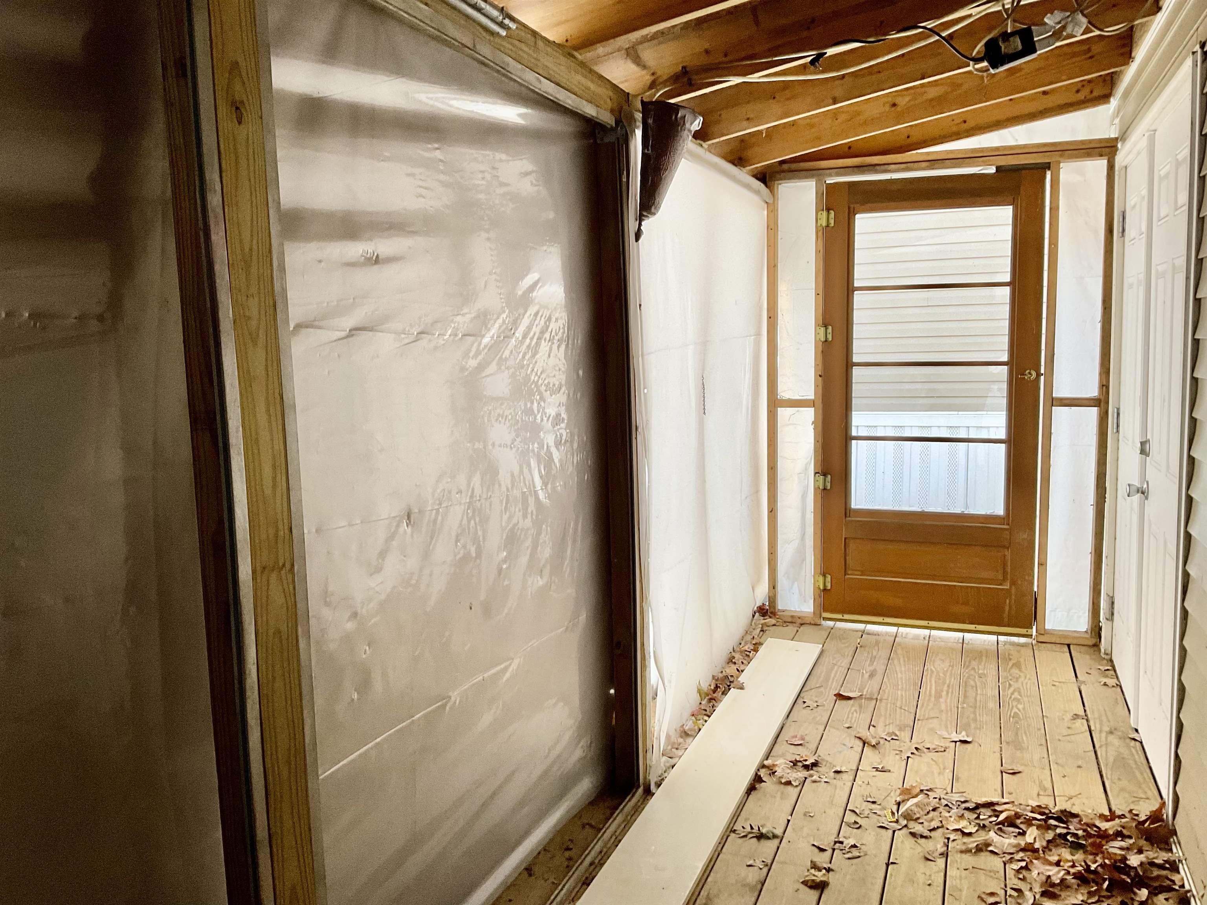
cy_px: 452
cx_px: 604
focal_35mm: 29
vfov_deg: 48.2
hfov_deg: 61.7
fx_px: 1011
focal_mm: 3
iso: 50
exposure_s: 1/60
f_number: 1.8
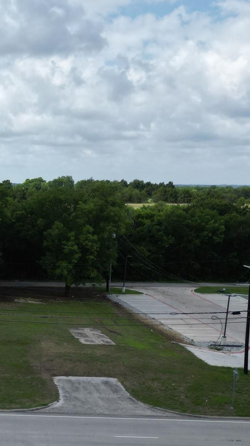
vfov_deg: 40.9
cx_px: -57
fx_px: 590
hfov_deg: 22.0
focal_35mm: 50
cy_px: 289
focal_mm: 6.72
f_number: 1.7
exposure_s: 1/4000
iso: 120
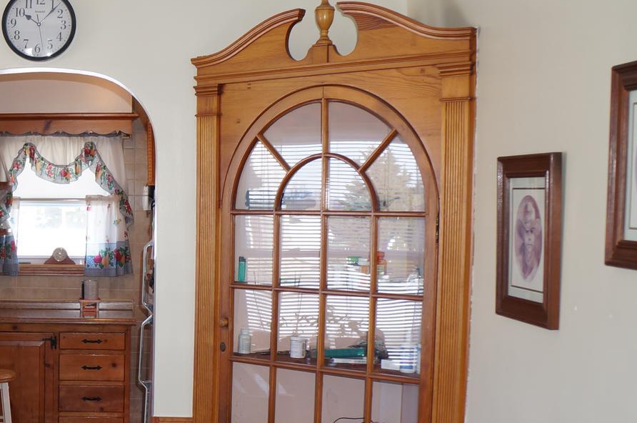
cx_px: -46
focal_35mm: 62
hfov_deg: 29.5
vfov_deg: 21.6
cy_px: 332
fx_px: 1095
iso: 200
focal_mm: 18
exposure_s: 1/80
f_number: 4.5
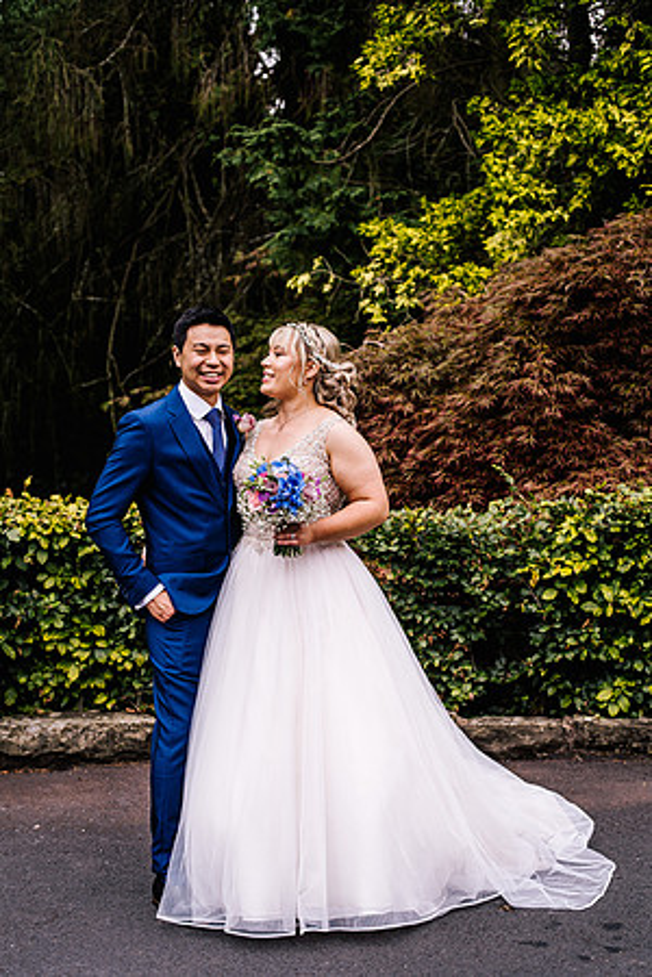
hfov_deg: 27.0
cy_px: 488
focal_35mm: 50
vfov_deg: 39.6
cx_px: 326
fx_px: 1358
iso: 200
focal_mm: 50
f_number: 4
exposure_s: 1/500
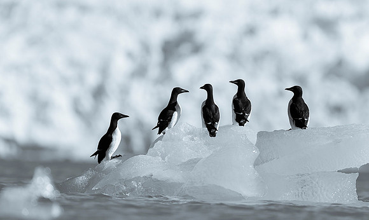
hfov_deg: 3.9
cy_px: 100
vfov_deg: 2.3
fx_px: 5464
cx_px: 197
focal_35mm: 550
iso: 500
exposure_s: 1/3200
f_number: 5.6
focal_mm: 500
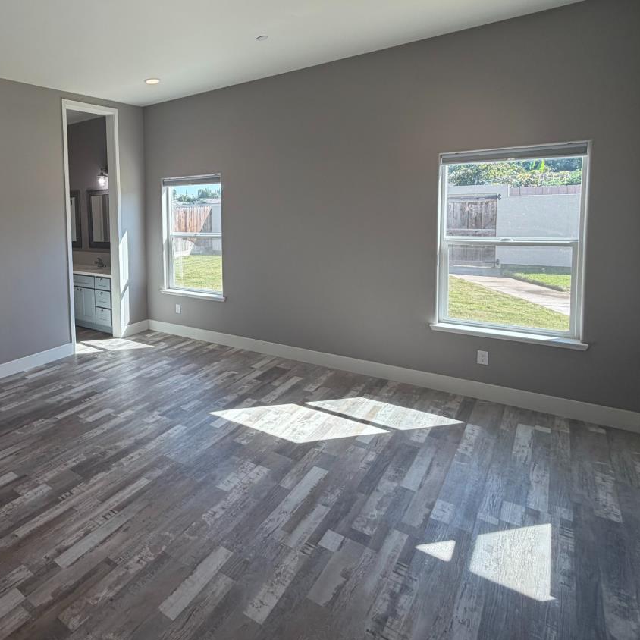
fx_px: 460
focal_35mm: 22
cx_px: 108
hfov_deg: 62.3
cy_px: 245
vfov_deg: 68.7
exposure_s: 1/120
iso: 50
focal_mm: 2.22
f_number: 2.2
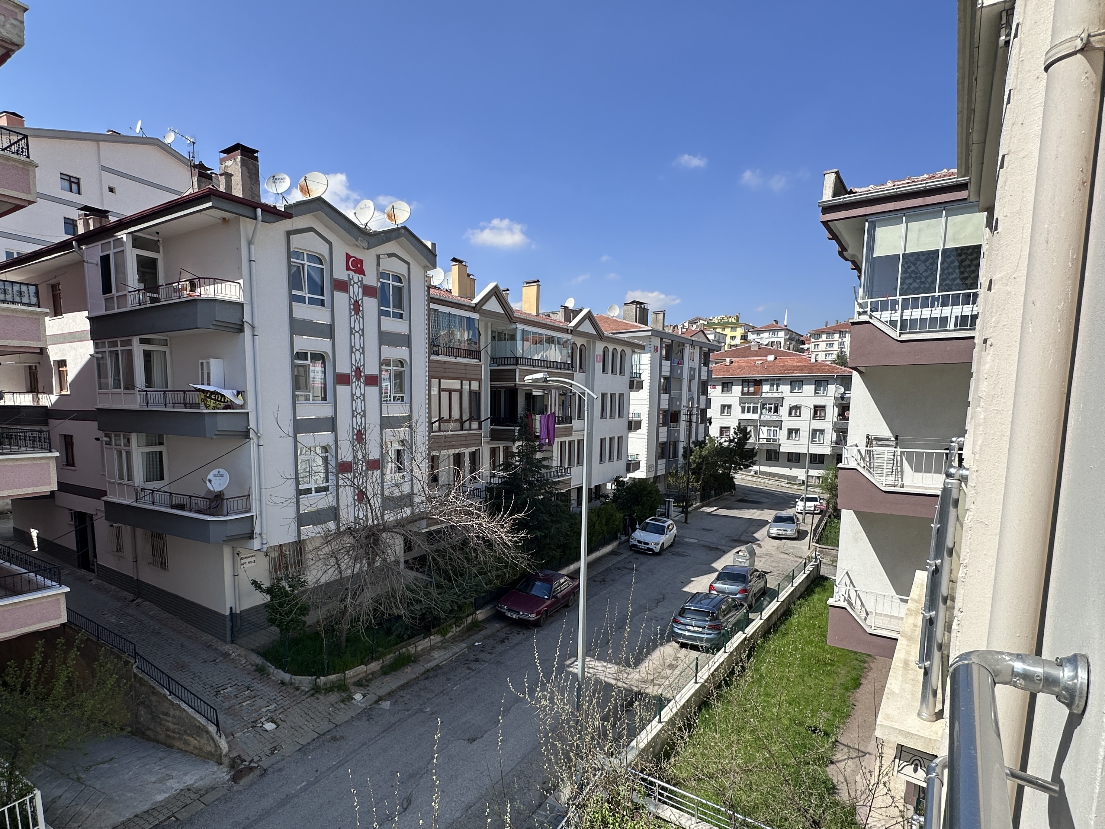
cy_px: 474
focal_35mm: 19
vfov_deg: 68.3
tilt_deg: -6.4
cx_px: 485
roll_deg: -0.4
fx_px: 606
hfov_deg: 84.3
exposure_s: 1/1304
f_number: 2.2
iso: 50
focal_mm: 2.22
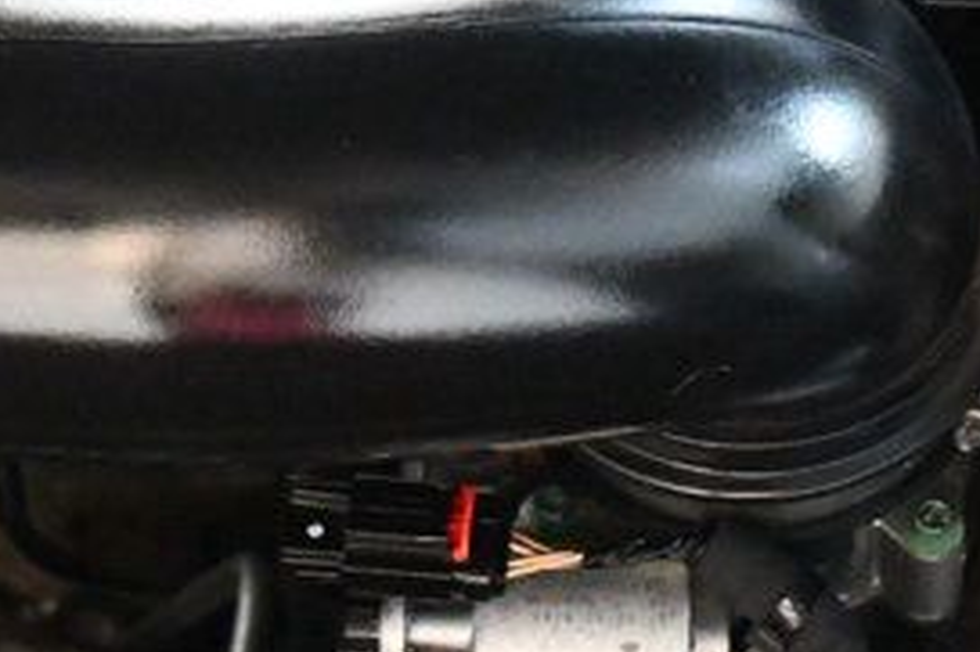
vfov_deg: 11.9
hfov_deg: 18.0
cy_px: -58
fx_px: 3074
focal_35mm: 113
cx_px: 677
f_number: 3.5
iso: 12800
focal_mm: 20
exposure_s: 1/60
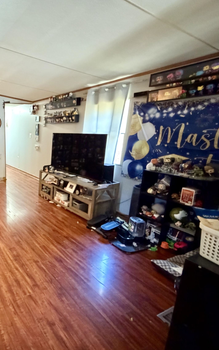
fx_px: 191
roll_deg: +1.8
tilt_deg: -14.2
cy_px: 174
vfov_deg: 85.1
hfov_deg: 48.9
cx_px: 0
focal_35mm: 20
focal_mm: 2.22
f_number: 2.2
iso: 2500
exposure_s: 1/30
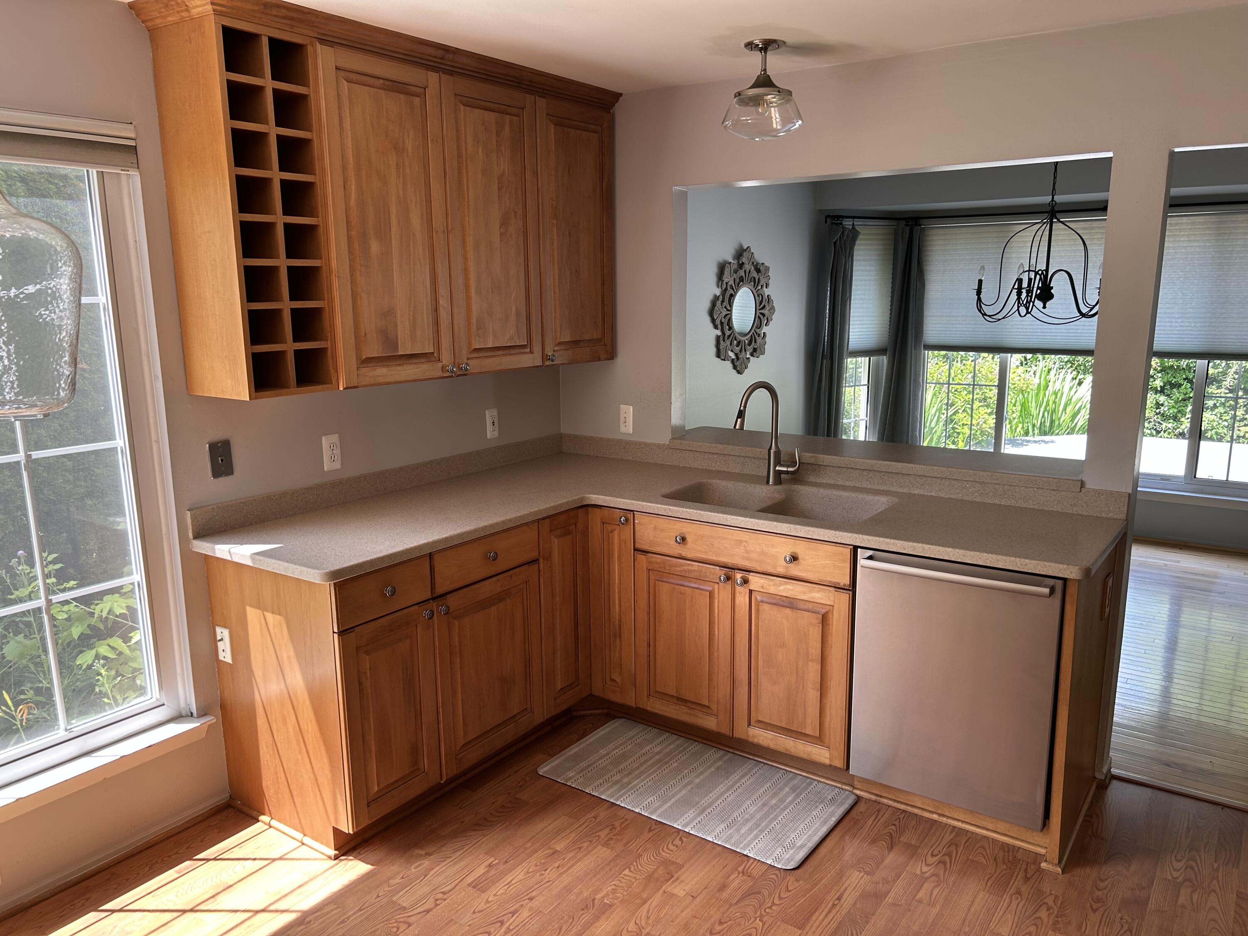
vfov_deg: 53.1
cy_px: 468
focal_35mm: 26
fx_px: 937
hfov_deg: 67.3
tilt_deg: -12.4
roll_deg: +0.9
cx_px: 624
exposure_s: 1/121
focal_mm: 5.7
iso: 50
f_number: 1.5
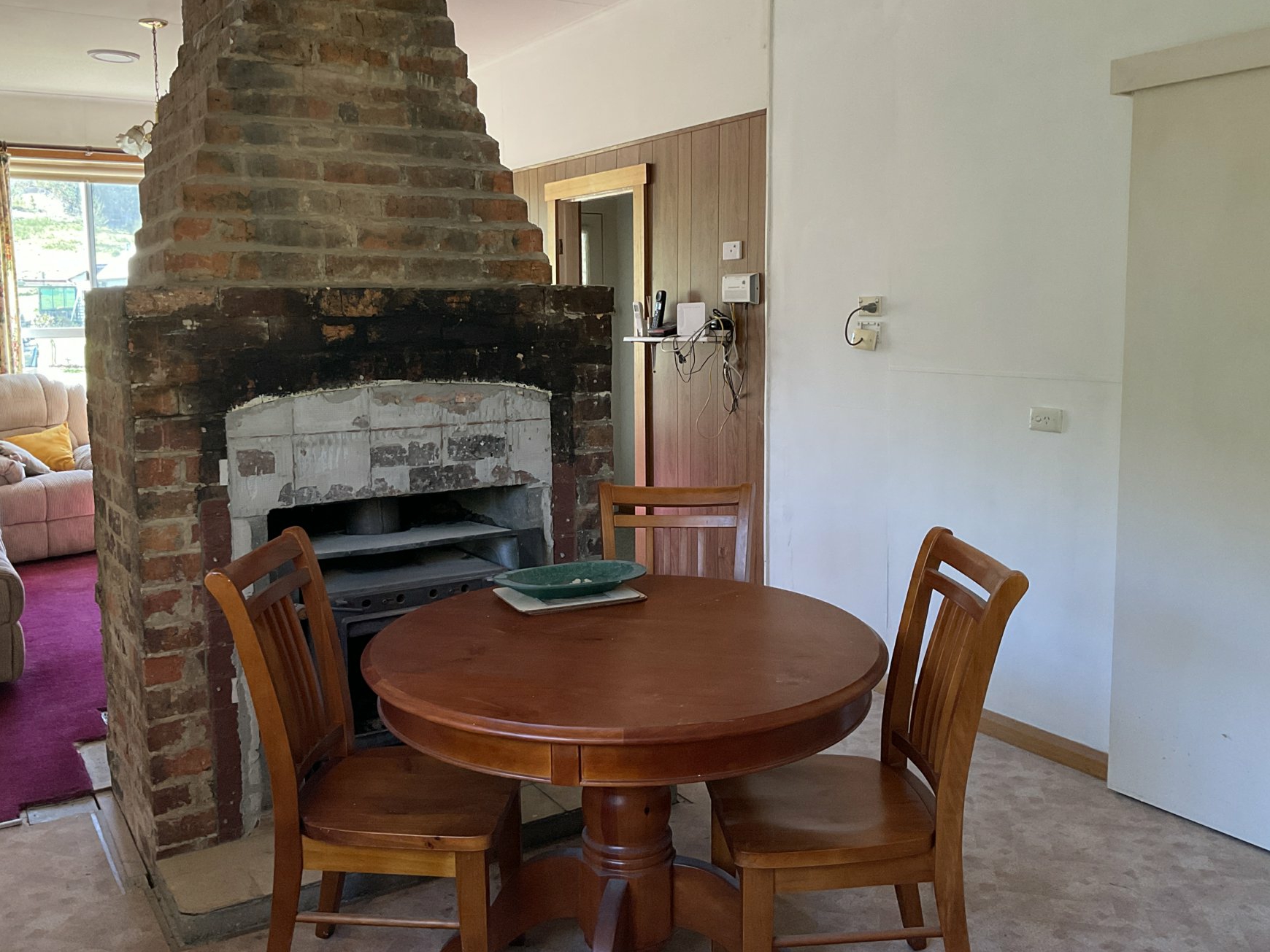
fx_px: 1174
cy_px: 439
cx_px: 630
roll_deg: +0.3
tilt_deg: -6.8
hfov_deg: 56.8
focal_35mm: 32
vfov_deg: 44.1
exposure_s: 1/100
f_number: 1.8
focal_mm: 3
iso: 64
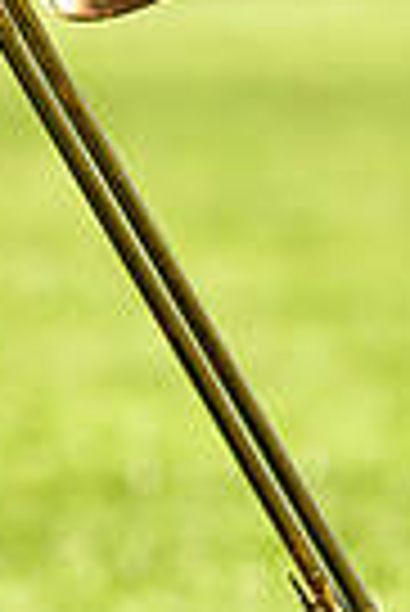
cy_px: -576
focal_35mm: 852
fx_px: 14517
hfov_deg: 1.6
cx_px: -313
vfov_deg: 2.4
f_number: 5
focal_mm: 200
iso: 80
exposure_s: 1/200
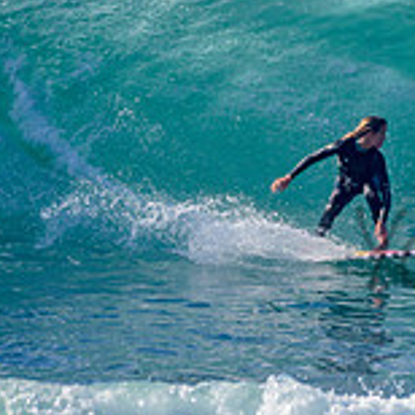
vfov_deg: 0.9
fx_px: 26558
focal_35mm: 1958
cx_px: 456
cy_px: 145
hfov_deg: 0.9
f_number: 5.6
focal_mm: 500
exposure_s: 1/2000
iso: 180
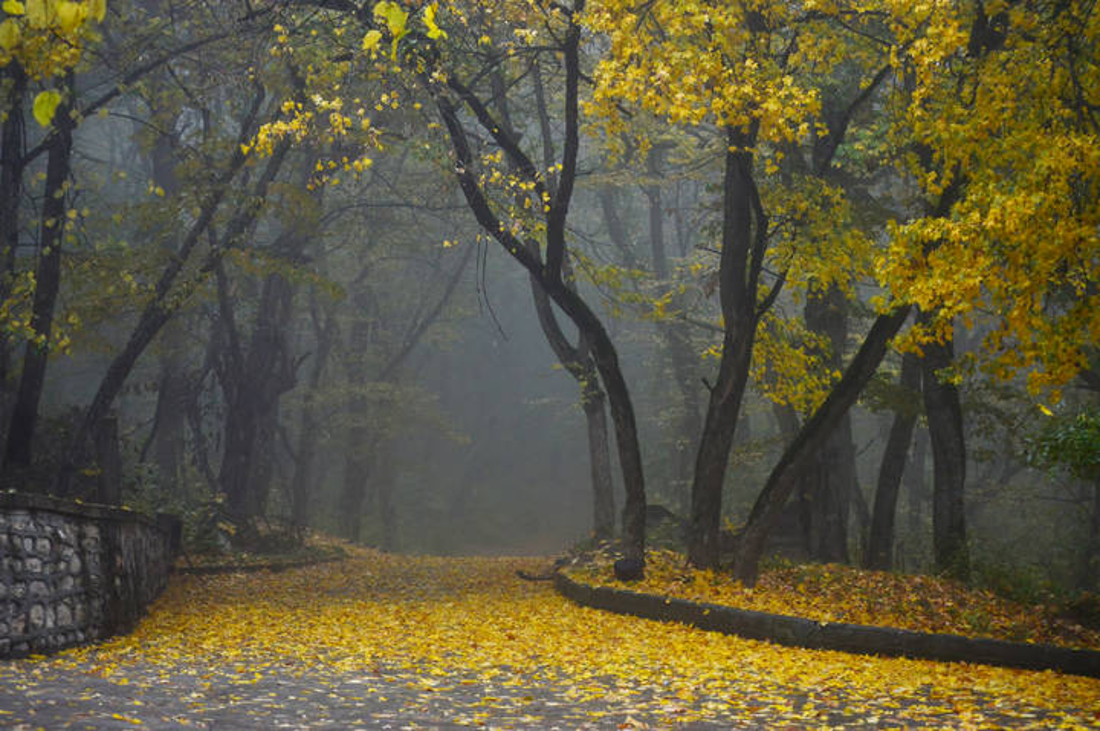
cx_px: 550
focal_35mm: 82
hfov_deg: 24.6
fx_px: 2517
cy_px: 366
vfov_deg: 16.5
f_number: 5
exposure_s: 1/400
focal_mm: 55
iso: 800
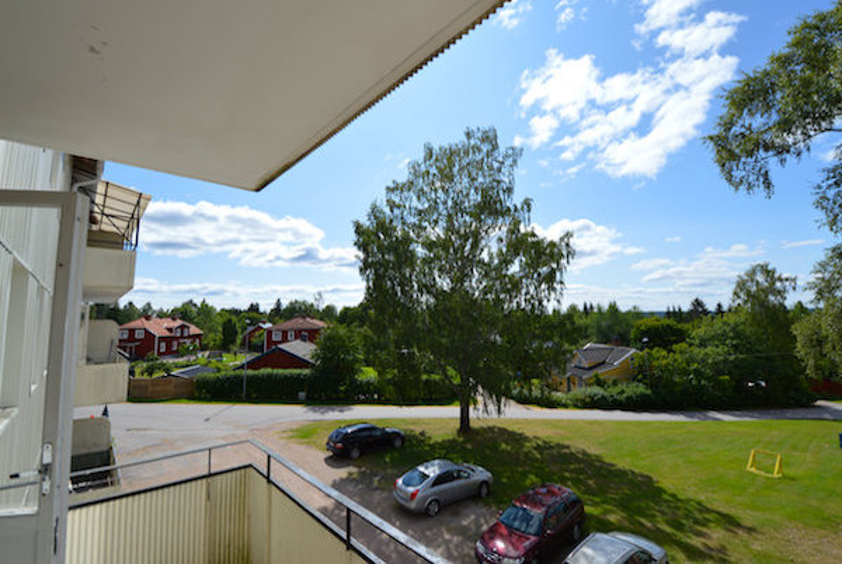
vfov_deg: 77.5
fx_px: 351
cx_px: 421
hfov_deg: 100.3
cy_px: 282
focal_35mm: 15
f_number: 9
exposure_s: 1/320
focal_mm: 10
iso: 100
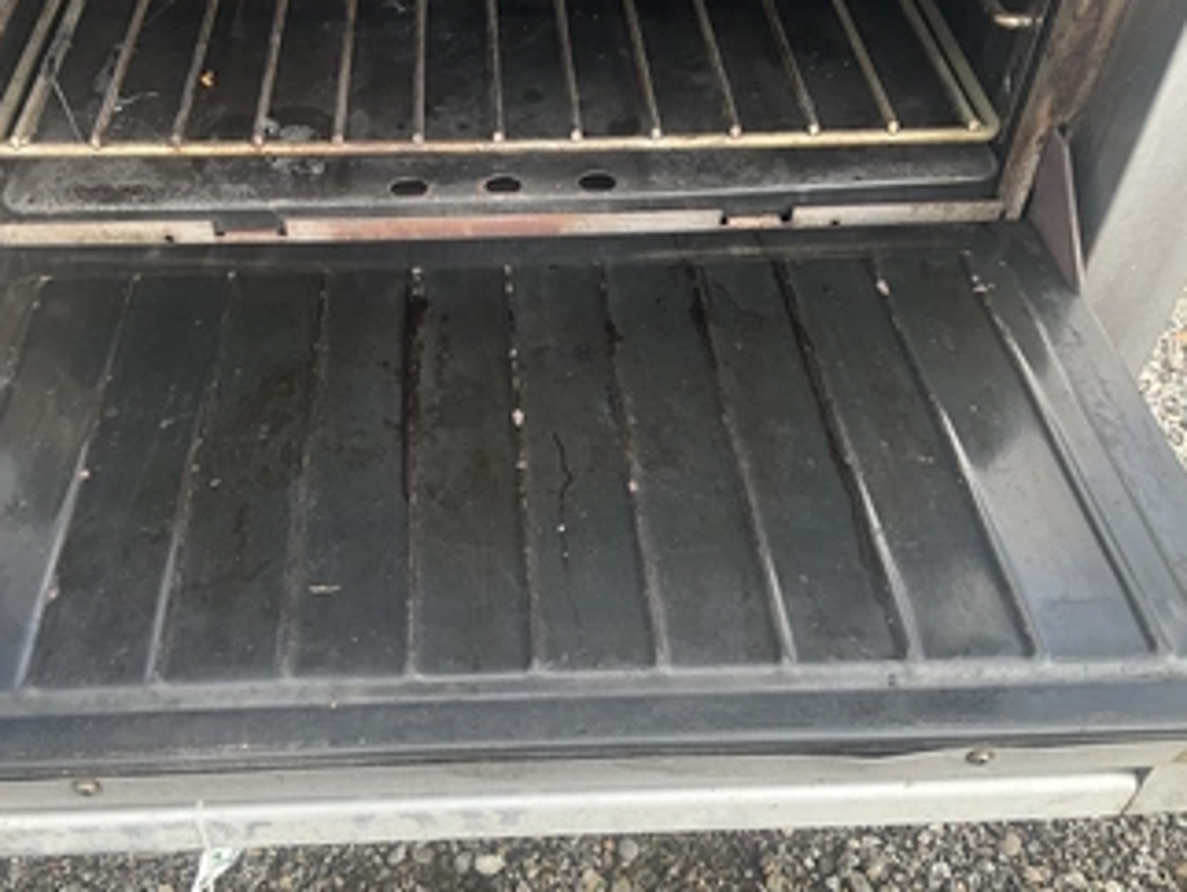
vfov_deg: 39.6
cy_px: 501
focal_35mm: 36
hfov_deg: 51.1
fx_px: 1235
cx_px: 498
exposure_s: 1/151
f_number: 1.8
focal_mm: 3
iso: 20
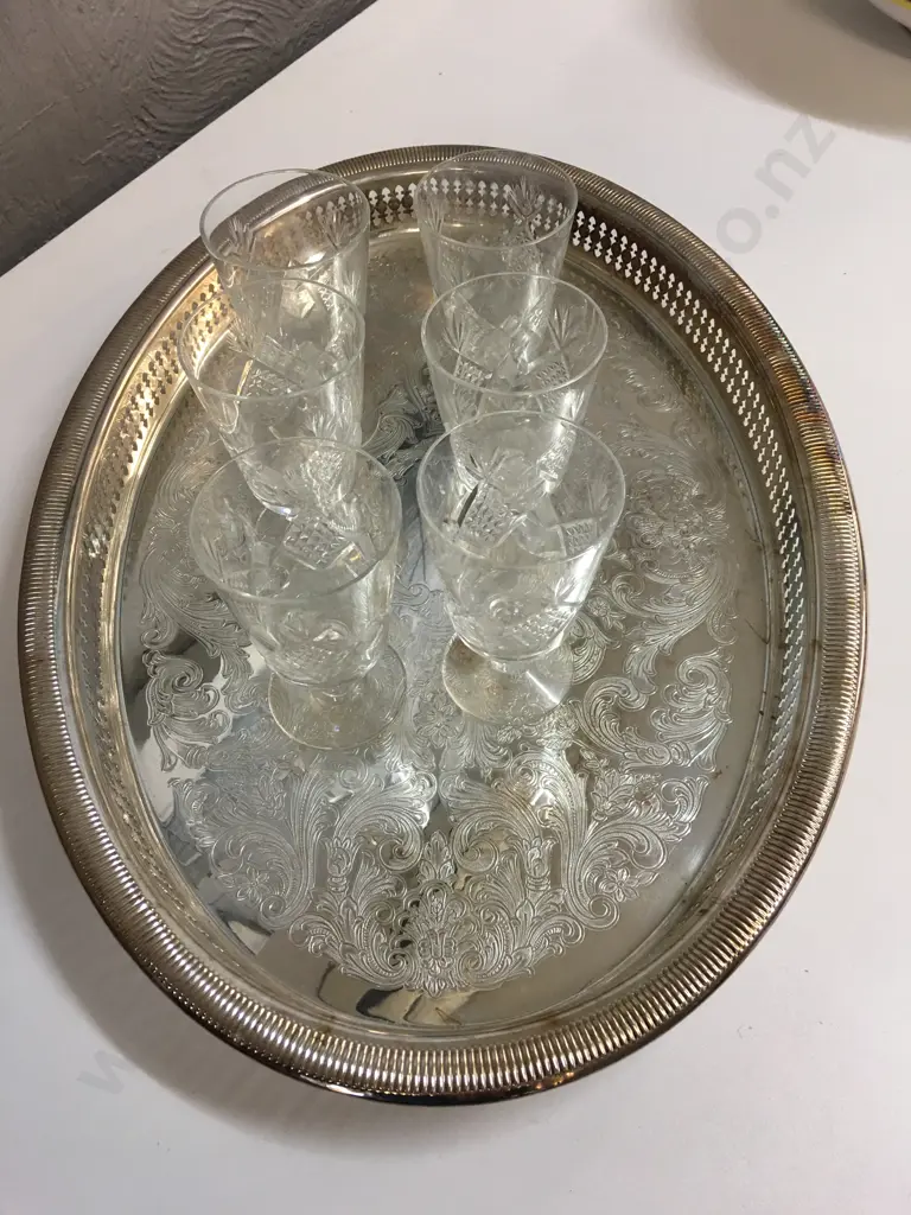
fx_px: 1018
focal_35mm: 29
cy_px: 608
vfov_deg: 61.7
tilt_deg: -54.1
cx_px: 456
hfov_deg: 48.2
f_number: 2.2
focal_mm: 4.15
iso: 50
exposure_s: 1/33
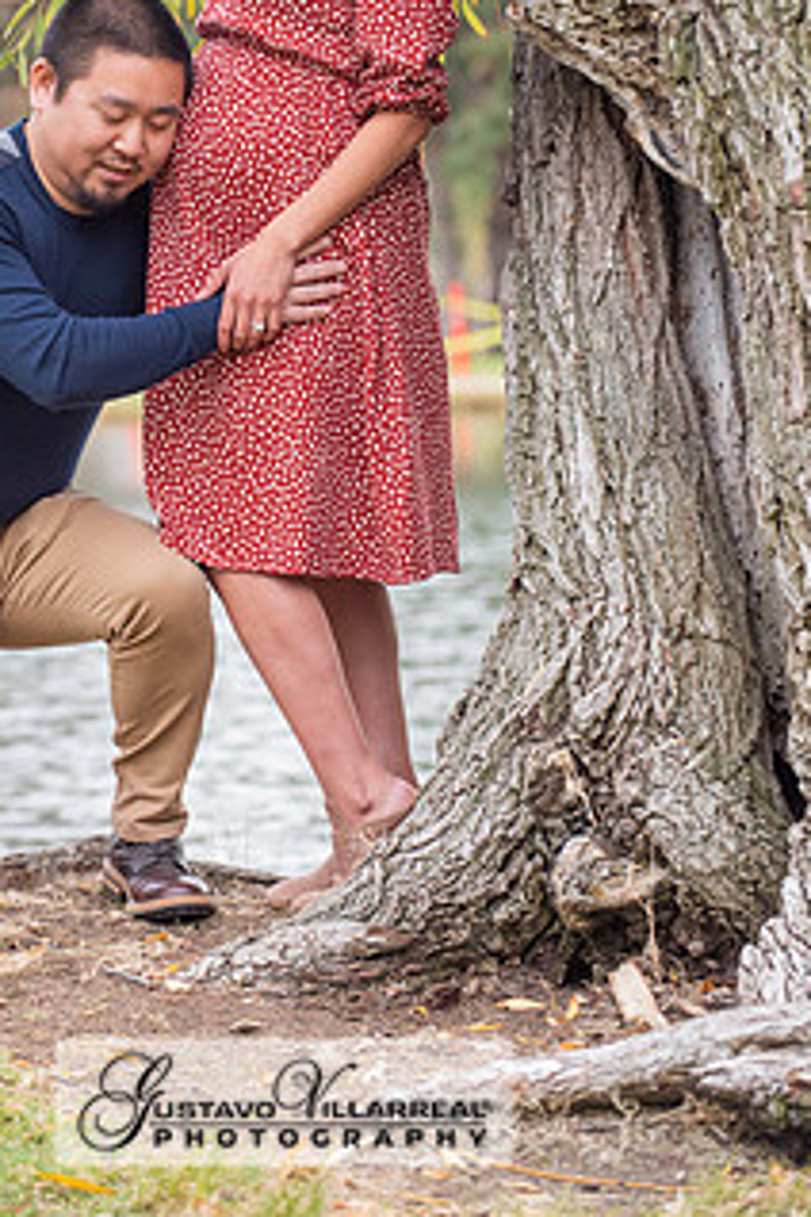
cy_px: 387
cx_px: 283
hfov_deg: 7.8
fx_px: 5981
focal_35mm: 177
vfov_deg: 11.6
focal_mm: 125
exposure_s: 1/160
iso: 640
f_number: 4.5
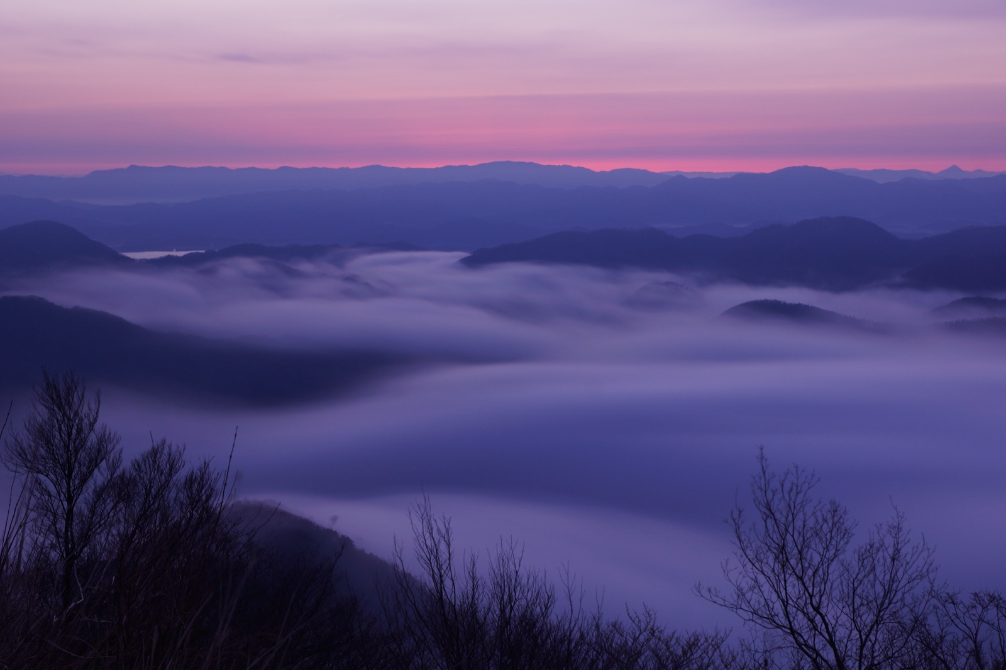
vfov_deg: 20.2
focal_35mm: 68
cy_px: 335
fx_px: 1886
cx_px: 503
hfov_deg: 29.9
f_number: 7.1
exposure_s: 117
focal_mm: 45
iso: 100
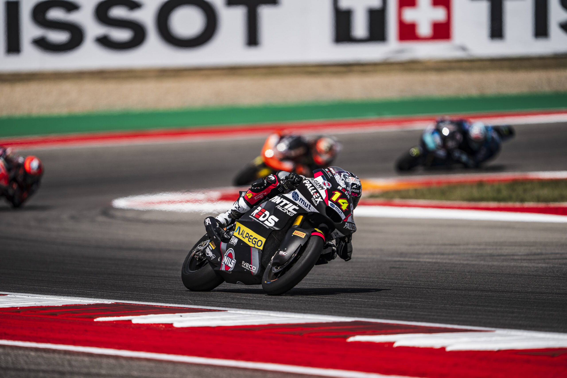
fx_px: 6300
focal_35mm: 400
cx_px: 284
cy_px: 189
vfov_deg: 3.4
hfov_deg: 5.2
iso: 64
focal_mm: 400
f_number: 2.8
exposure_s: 1/2500
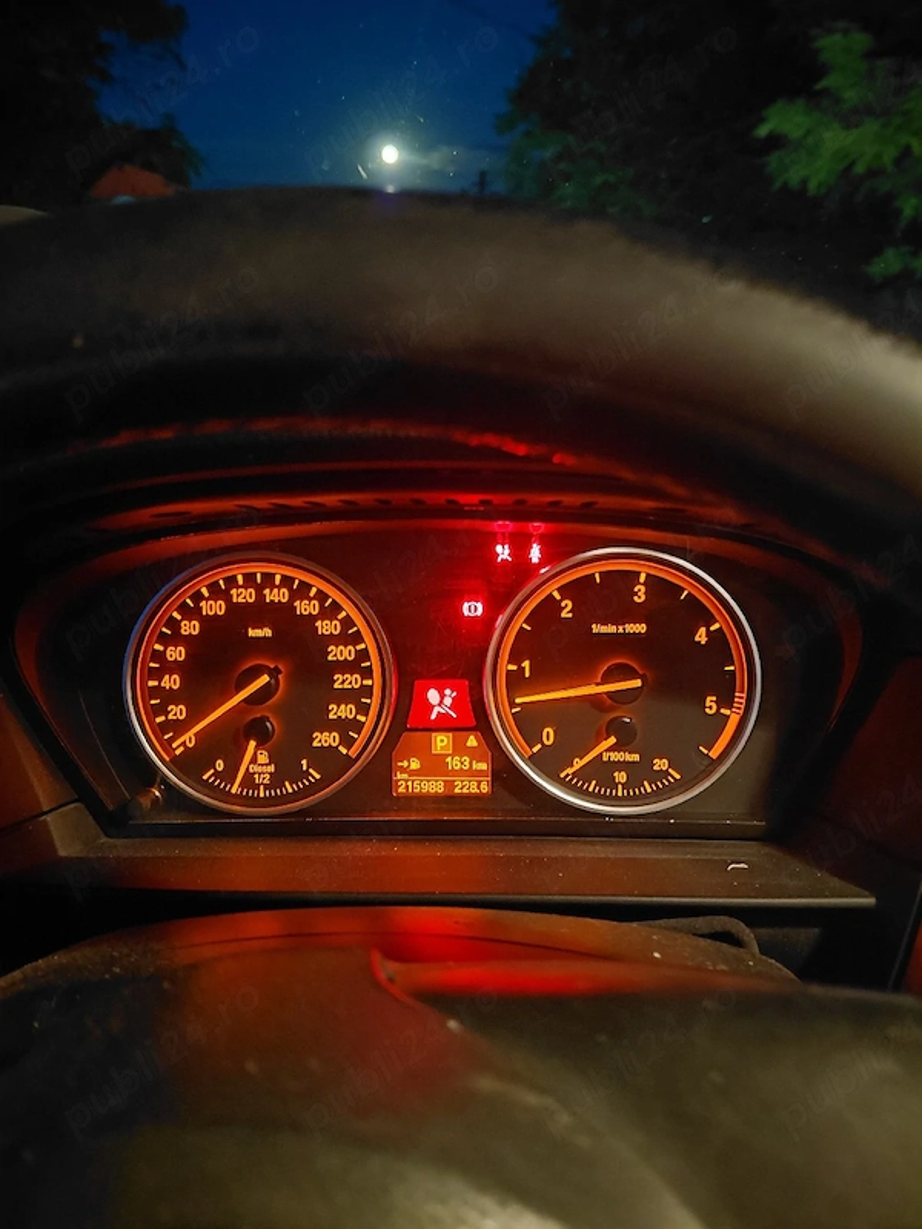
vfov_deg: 69.4
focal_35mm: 25
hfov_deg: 54.9
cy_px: 614
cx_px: 461
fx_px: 888
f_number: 1.8
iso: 1600
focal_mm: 4.69
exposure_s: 1/5.54
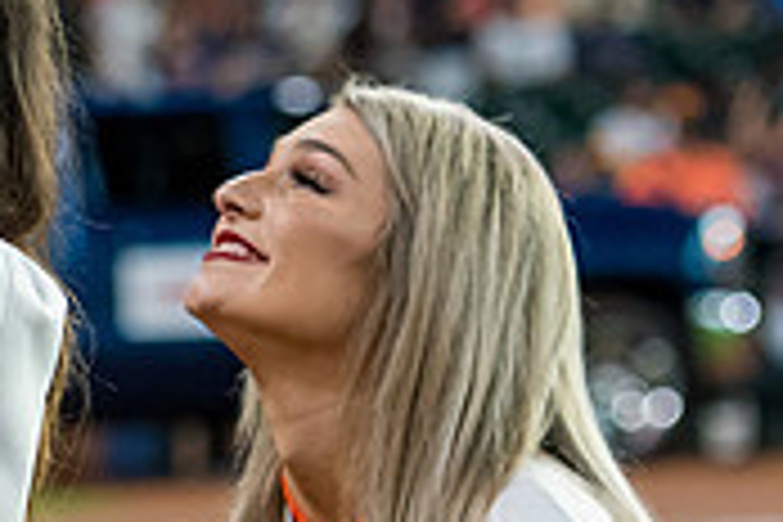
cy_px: 196
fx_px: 10635
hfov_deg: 4.2
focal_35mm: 489
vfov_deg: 2.8
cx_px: -270
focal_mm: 98
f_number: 4
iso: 2000
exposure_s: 1/1250
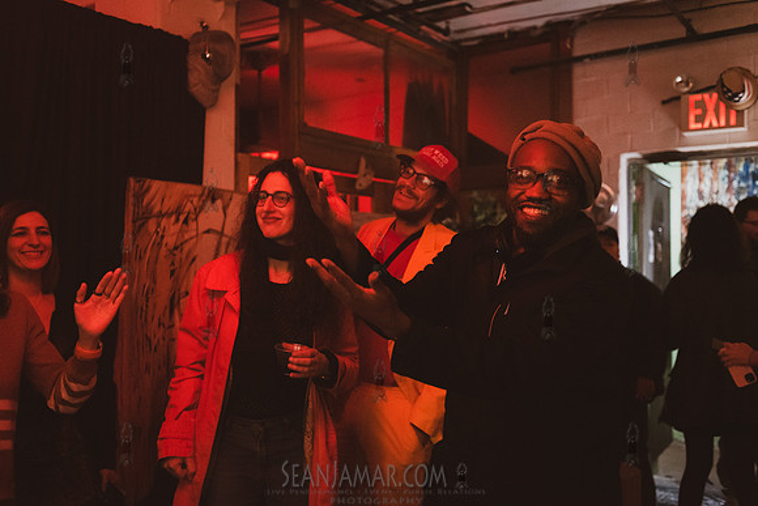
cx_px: 379
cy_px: 253
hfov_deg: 53.2
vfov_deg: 36.9
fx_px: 758
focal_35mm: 36
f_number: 2.8
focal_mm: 35
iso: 8000
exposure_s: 1/160
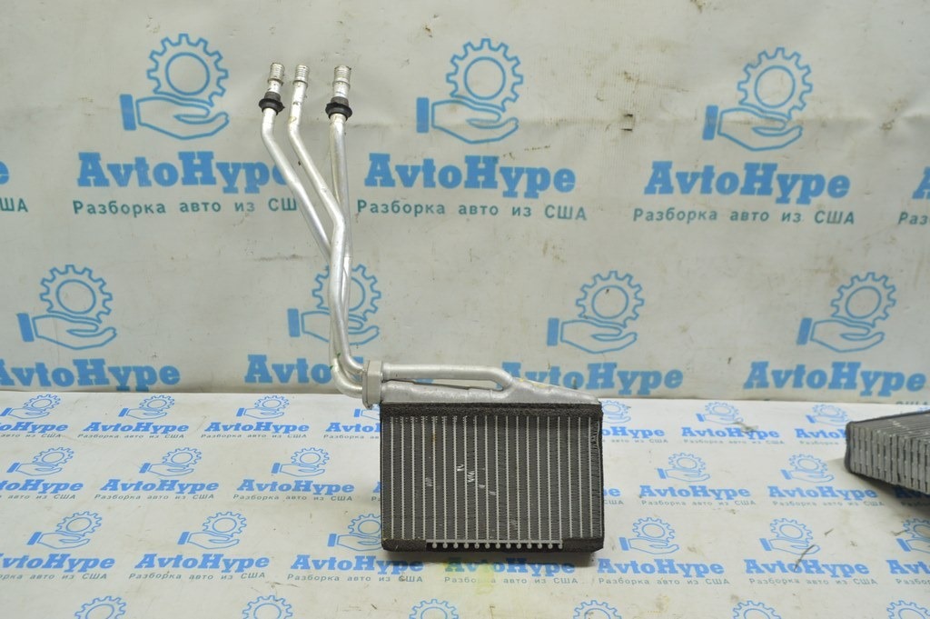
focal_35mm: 32
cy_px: 310
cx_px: 465
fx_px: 813
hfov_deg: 59.5
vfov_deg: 41.6
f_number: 5.6
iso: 400
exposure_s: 1/20
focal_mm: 21
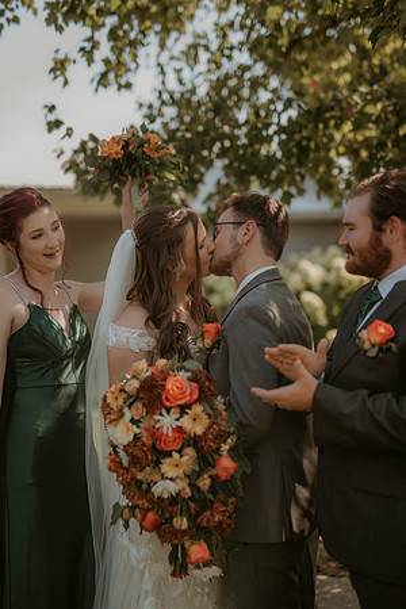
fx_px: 846
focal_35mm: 50
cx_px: 203
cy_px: 304
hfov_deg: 27.0
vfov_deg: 39.6
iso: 640
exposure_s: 1/6400
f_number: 1.8
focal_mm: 50
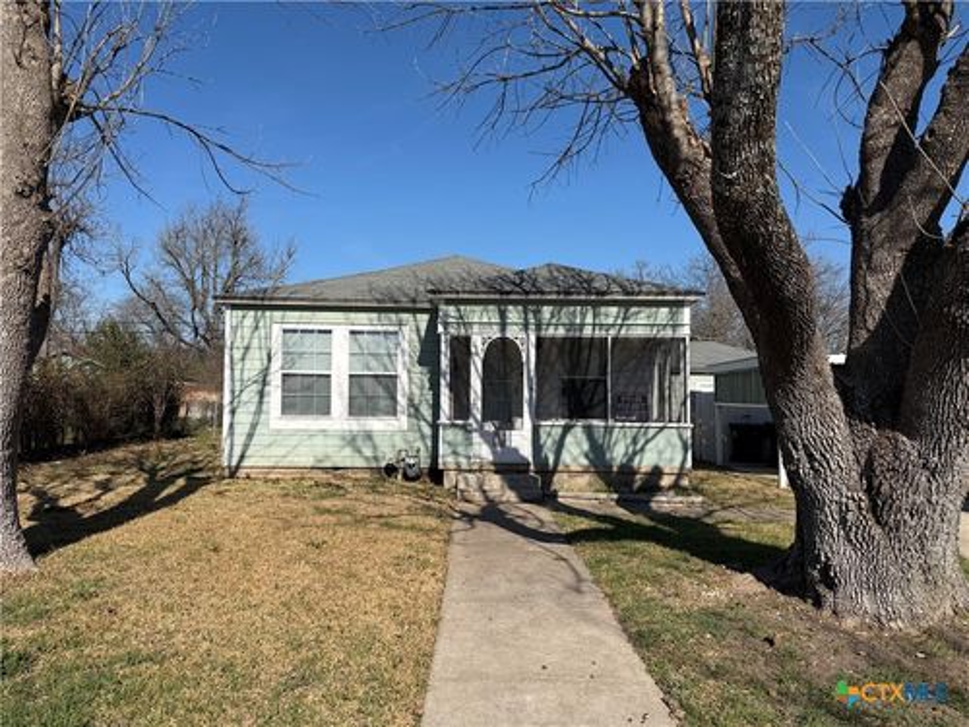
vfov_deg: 56.8
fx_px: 672
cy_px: 364
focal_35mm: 24
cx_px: 484
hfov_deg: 71.6
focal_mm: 6.76
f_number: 1.78
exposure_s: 1/6711
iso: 80
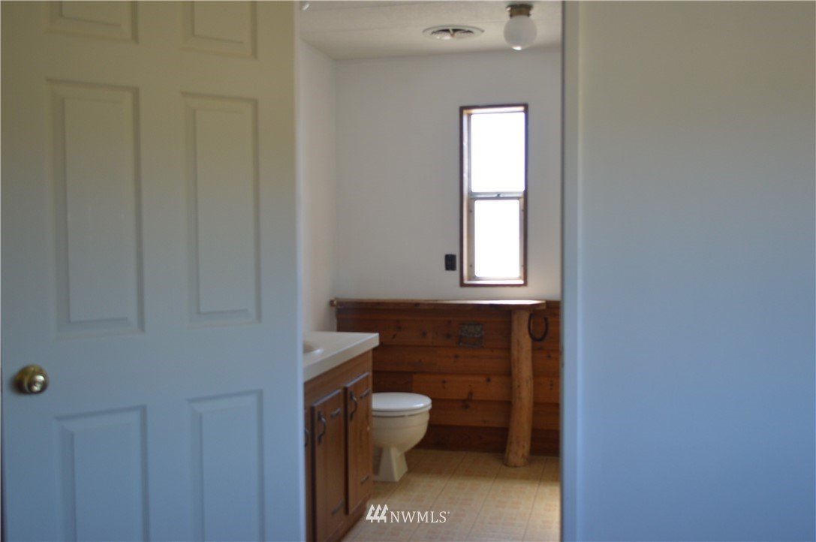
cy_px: 271
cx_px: 408
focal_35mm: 36
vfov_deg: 36.8
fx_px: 815
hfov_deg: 53.2
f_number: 4.5
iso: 400
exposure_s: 1/80
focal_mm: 24
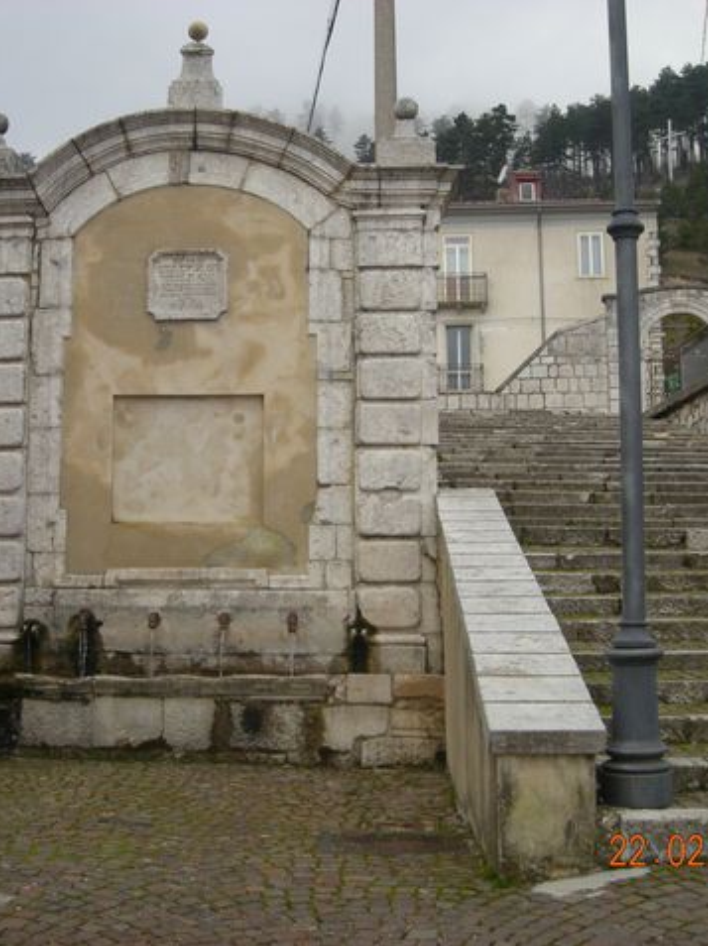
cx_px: 246
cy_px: 474
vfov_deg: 40.5
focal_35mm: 47
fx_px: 1283
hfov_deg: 30.6
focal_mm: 5.7
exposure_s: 1/203
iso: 100
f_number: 5.7
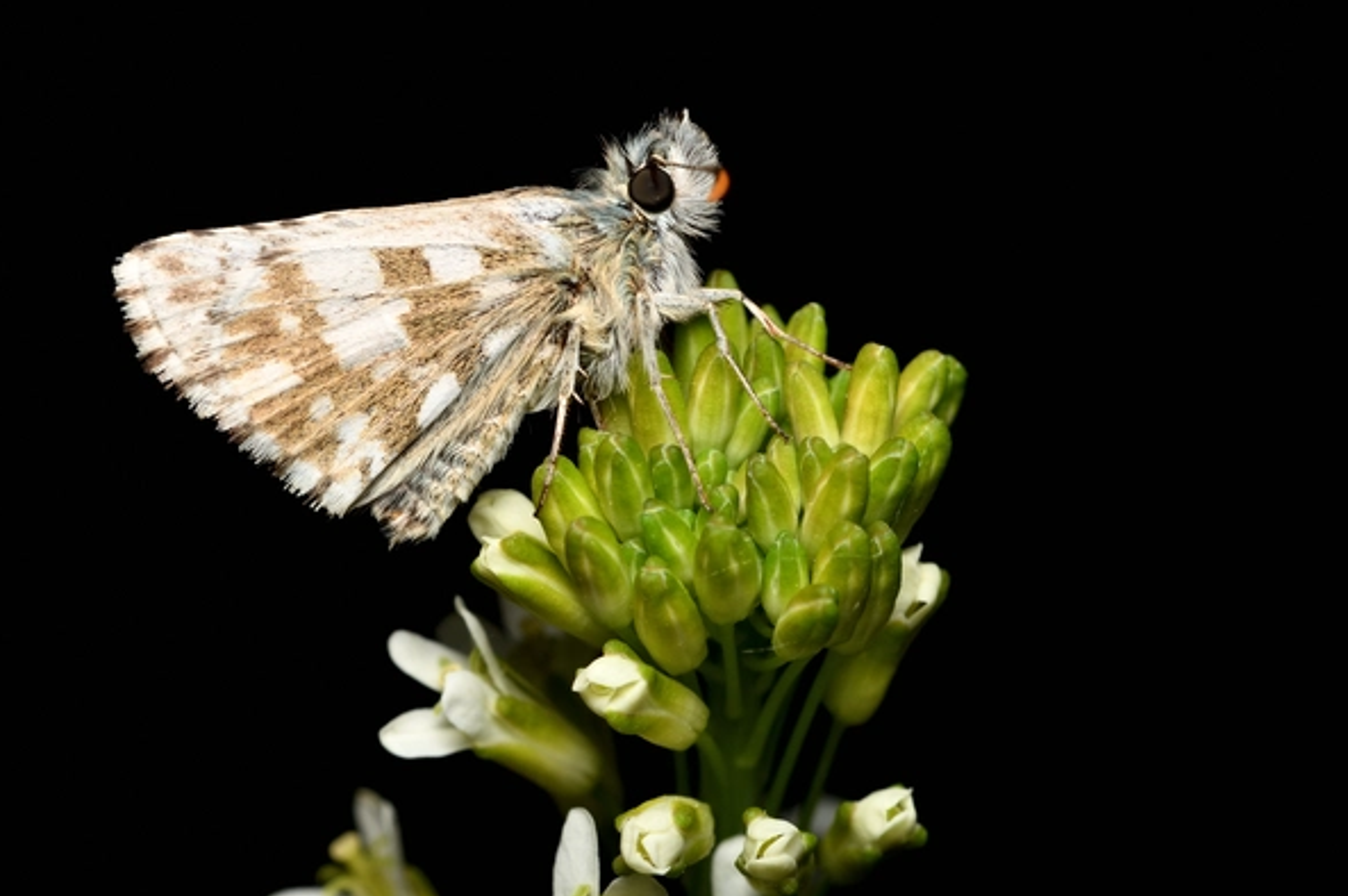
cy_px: 455
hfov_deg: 8.5
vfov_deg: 5.6
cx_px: 630
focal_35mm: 243
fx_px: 9089
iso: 100
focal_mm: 150
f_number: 10
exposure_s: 1/250
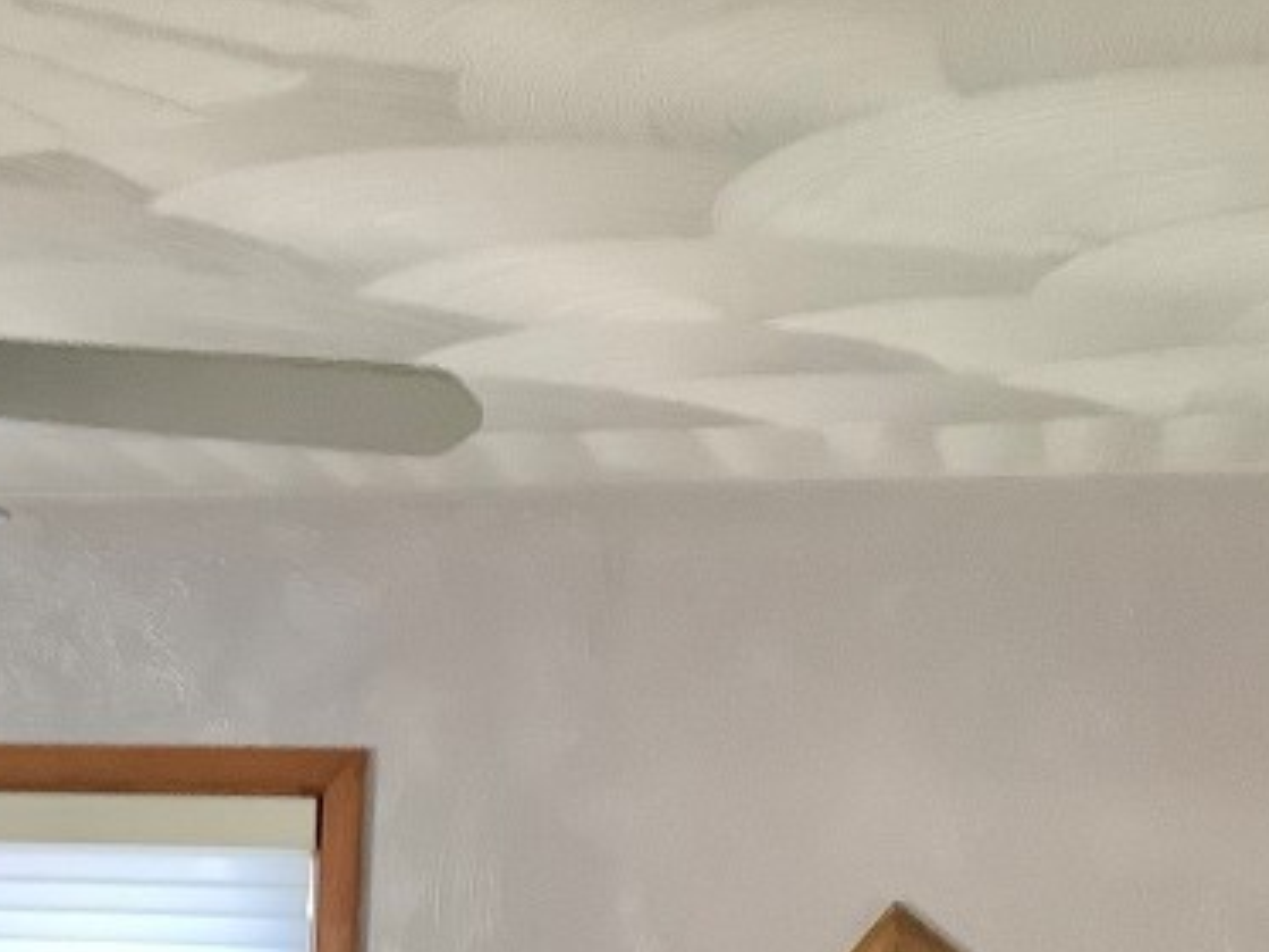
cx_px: 279
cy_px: 1234
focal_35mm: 85
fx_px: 3117
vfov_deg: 16.4
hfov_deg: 22.7
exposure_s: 1/60
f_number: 2.4
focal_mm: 3.3
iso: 320
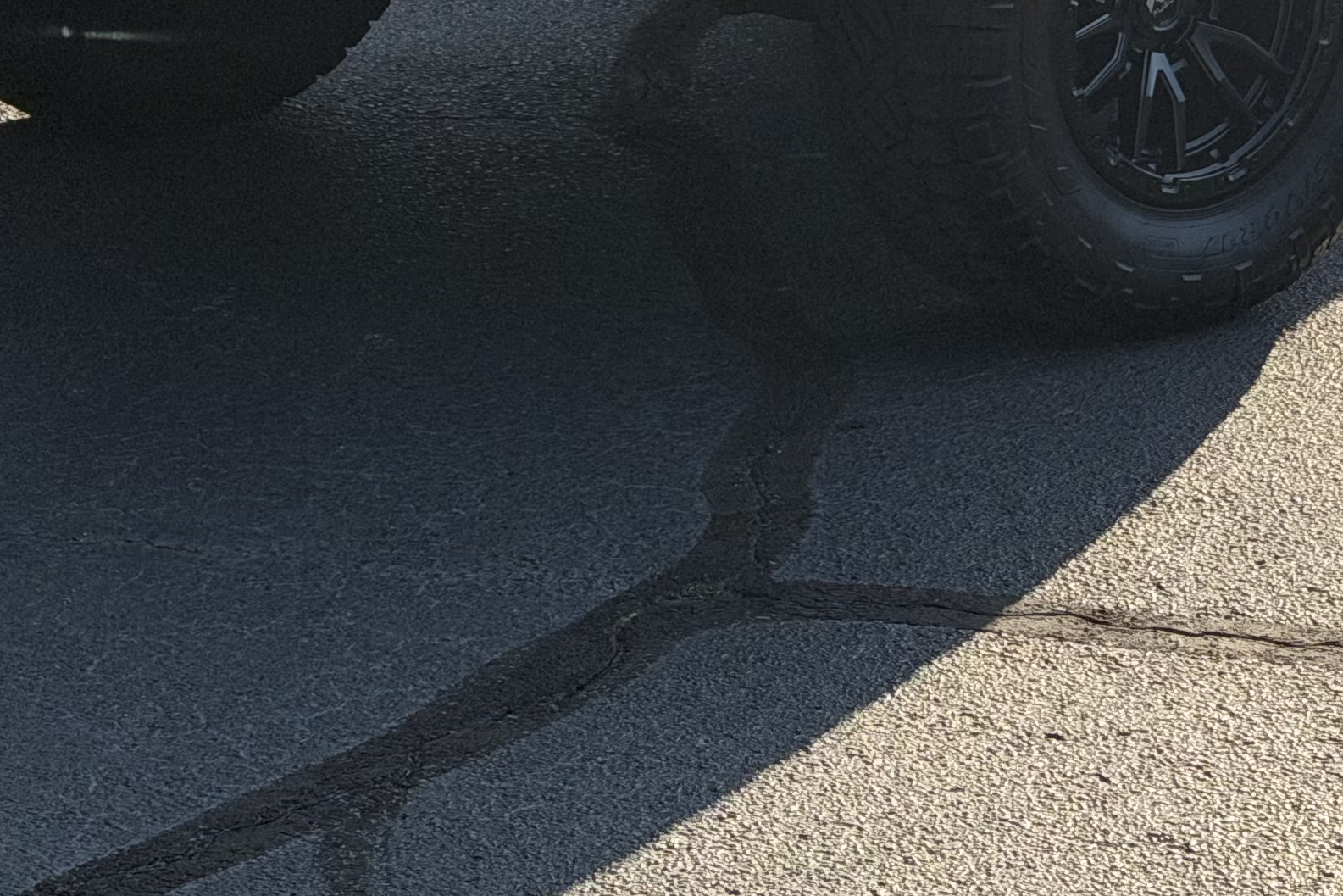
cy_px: -543
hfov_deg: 16.1
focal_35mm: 127
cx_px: 891
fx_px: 4738
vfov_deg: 10.4
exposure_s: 1/2577
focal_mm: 6.76
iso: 100
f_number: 1.78
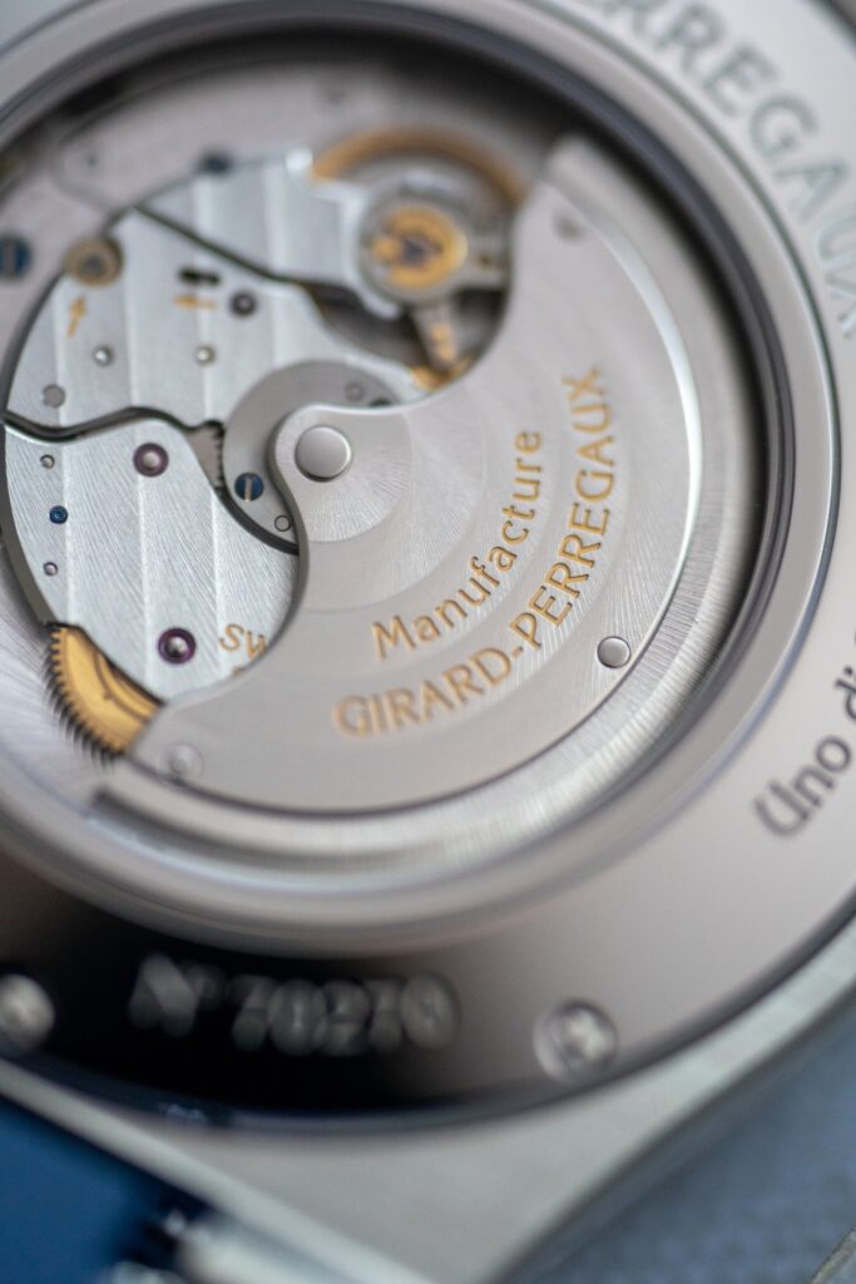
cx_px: 428
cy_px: 642
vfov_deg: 22.6
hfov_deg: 15.2
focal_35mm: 90
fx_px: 3209
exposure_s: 1/160
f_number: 2.8
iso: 3200
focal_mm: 90
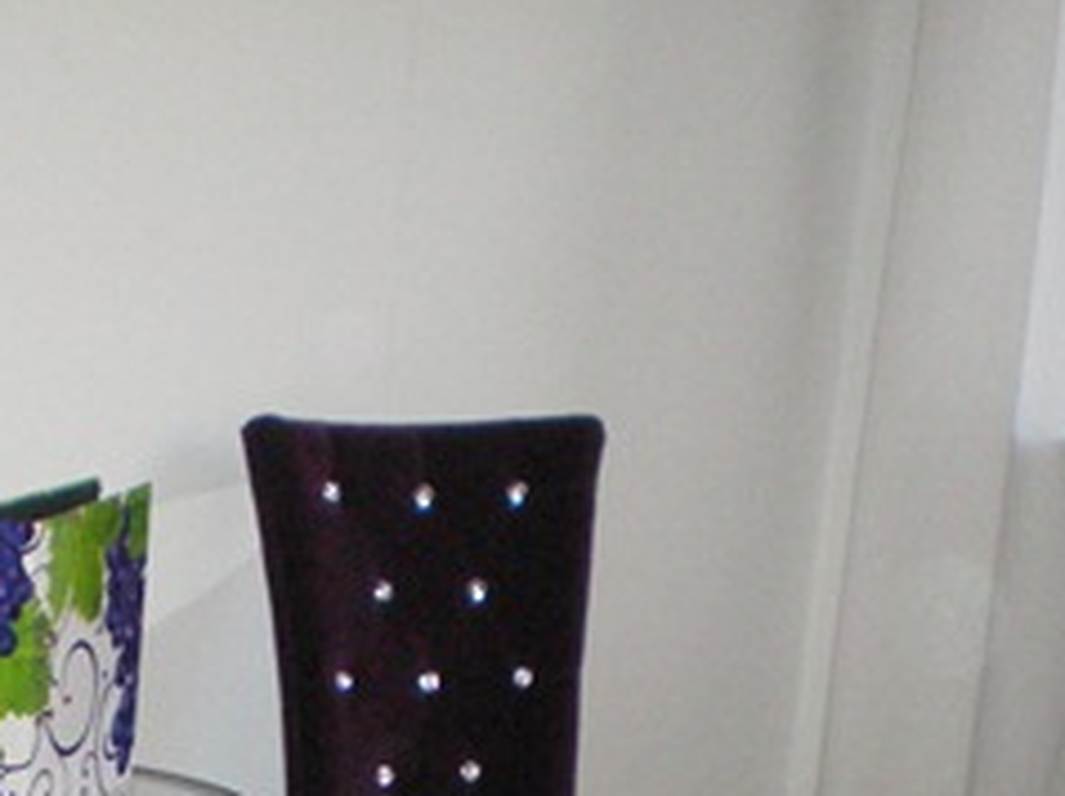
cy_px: 993
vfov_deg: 14.8
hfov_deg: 20.2
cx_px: 219
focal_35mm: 96
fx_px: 2951
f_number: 3.1
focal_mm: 6.3
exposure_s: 1/60
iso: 200
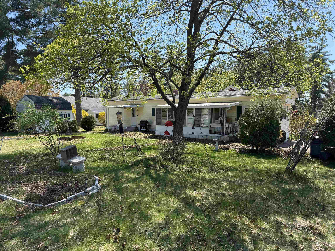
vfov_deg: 56.8
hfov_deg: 71.6
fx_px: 232
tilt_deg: -4.0
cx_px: 168
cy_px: 126
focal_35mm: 24
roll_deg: -0.2
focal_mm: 6.76
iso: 80
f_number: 1.78
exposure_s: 1/1585
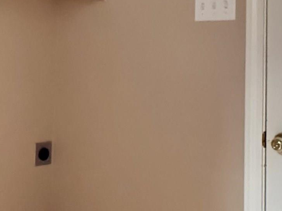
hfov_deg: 30.9
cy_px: 39
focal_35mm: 59
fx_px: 481
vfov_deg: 24.4
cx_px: 19
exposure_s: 1/60
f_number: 2.2
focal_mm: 2.22
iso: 1250
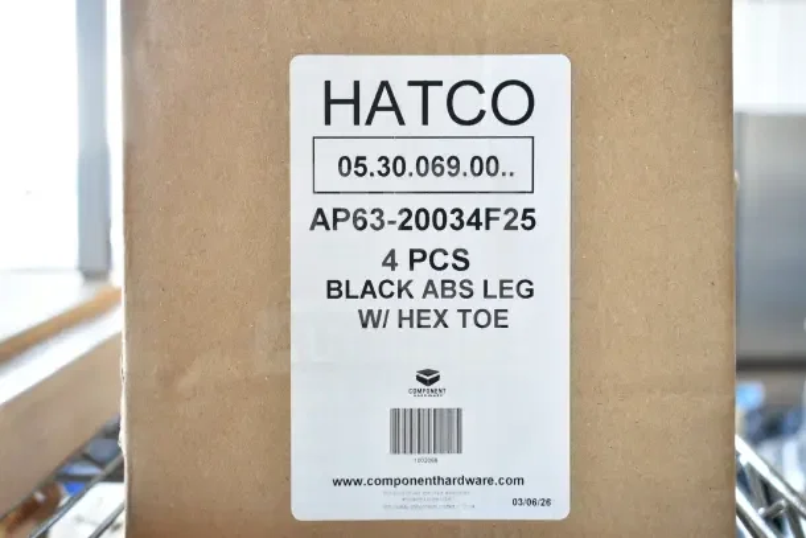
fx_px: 1075
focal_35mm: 48
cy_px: 269
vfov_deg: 28.1
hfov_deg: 41.1
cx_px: 403
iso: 1000
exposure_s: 1/50
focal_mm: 32
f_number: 4.5
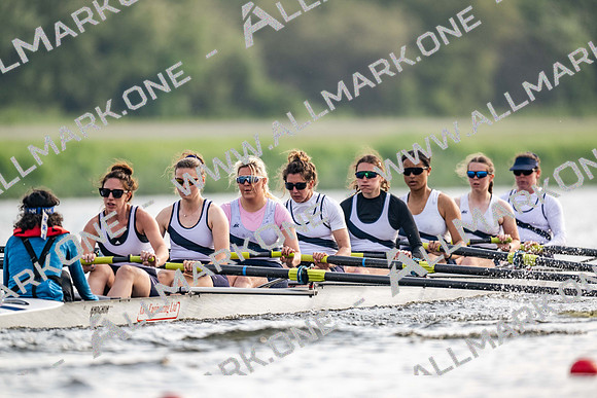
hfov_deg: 3.4
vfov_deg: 2.3
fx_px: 9952
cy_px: 199
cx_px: 298
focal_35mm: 600
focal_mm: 600
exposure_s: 1/2500
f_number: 4
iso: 450
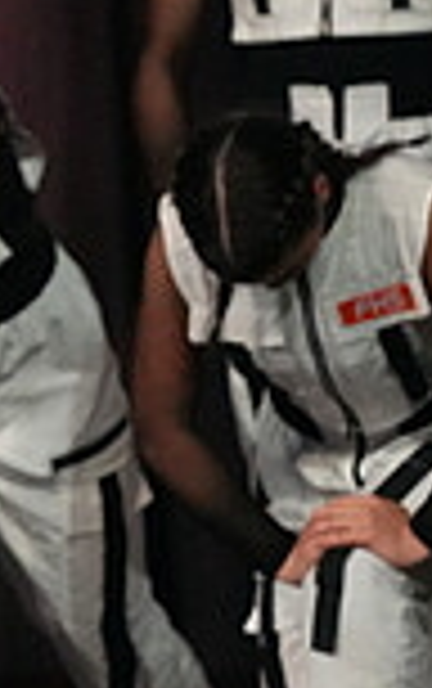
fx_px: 21790
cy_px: 272
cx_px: -824
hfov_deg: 1.1
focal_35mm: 1160
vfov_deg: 1.8
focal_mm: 300
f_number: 3.5
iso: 16000
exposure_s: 1/1250
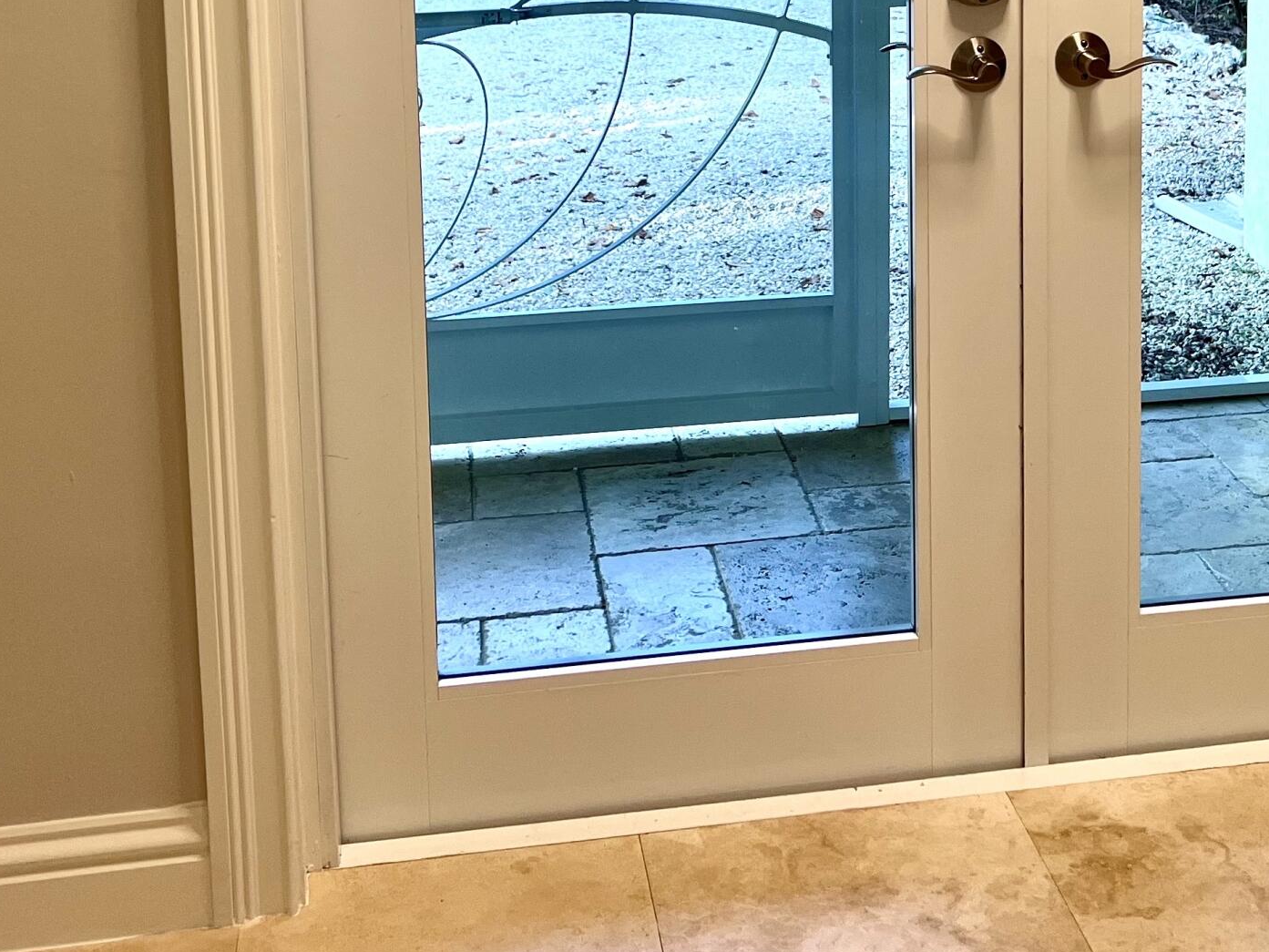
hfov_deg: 34.1
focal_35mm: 56
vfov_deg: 24.7
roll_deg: +1.0
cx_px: 832
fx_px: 2053
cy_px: -44
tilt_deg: -8.8
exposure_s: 1/60
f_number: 1.5
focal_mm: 5.7
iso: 80
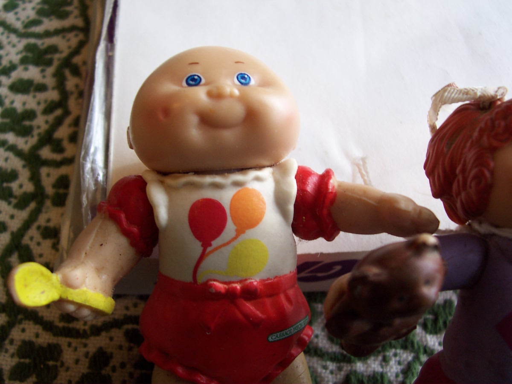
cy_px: 192
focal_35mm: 37
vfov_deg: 38.7
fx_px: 547
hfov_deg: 50.1
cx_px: 256
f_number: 2.8
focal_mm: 5.6
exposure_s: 1/30
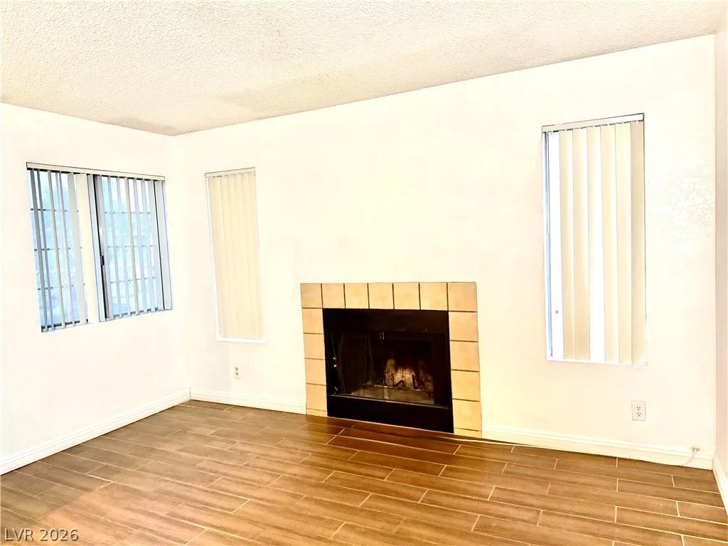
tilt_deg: -4.2
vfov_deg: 56.8
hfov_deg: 71.6
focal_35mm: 24
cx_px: 364
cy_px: 273
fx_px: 505
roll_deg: +3.4
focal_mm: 6.76
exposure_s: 1/40
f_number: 1.78
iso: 640
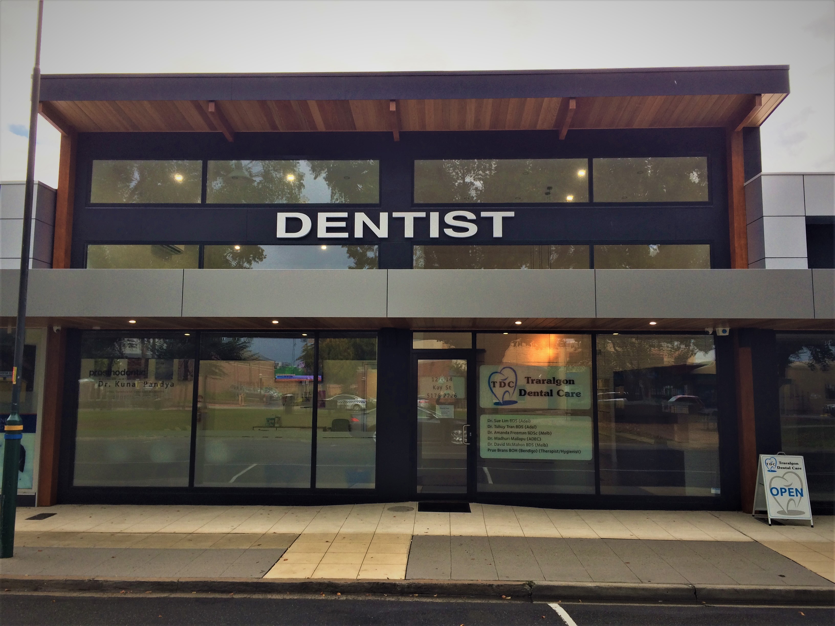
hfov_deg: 61.7
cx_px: 418
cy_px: 313
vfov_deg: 48.2
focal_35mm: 29
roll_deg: +0.4
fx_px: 700
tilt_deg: +6.0
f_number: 2.2
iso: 32
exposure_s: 1/106
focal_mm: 4.15
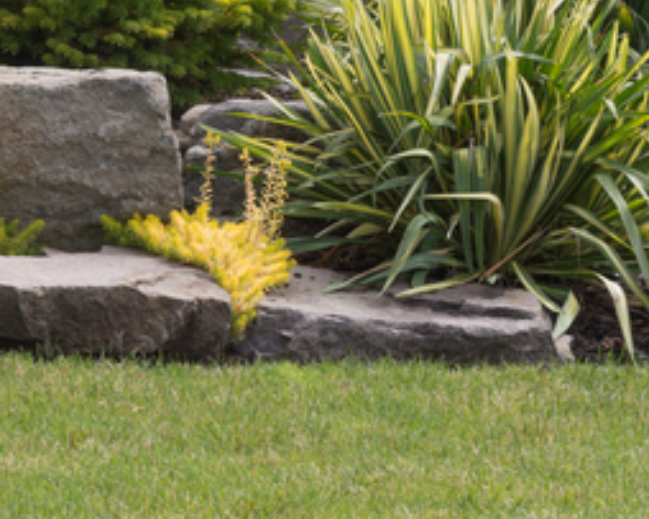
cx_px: -370
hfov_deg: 12.3
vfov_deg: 10.3
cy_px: -92
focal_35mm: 148
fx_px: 2842
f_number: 11
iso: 100
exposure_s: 1/100
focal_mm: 50
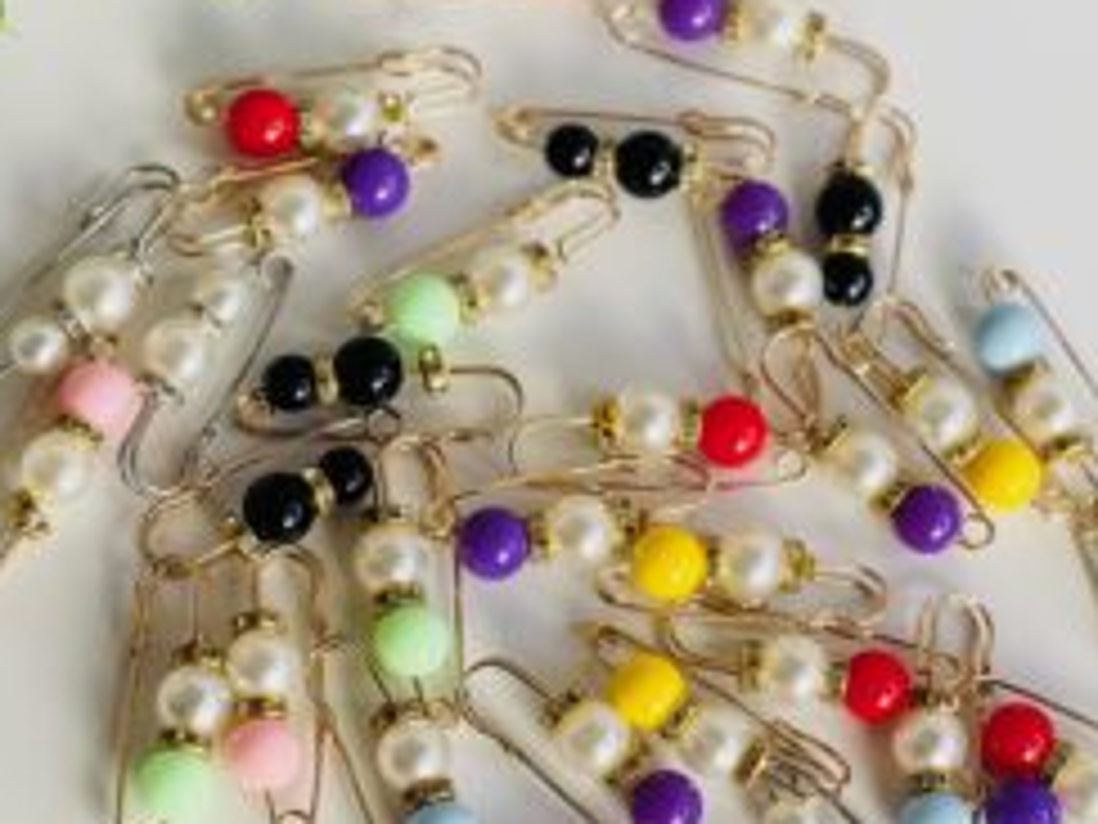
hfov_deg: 18.7
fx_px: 3331
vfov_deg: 14.1
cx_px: 590
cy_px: 486
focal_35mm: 105
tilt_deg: -68.7
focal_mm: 7.5
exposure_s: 1/142
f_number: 2.2
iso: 20
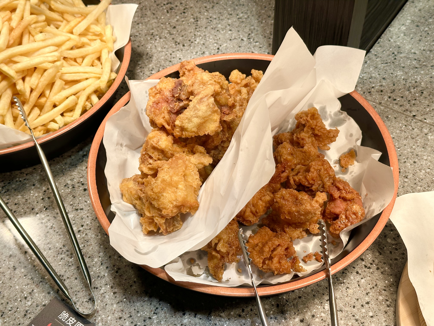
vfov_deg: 30.3
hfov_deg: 39.7
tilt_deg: -51.5
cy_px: 163
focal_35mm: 48
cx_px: 217
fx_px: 602
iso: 64
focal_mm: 6.86
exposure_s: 1/441
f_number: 1.78
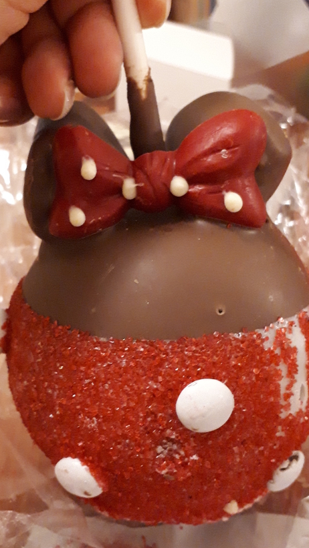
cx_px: 118
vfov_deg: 47.2
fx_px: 626
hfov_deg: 27.6
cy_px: 310
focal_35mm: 43
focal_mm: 3.6
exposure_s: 1/17
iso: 640
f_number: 1.9
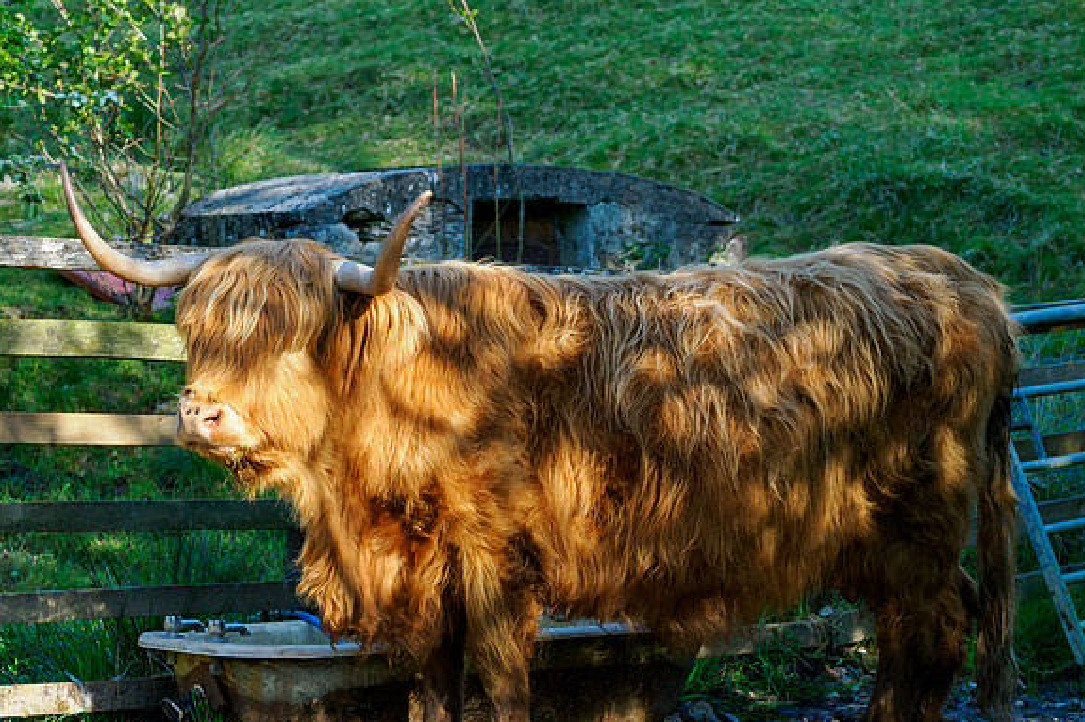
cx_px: 543
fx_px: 3796
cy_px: 404
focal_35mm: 126
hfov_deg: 16.3
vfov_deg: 10.9
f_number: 5.6
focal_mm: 60
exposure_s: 1/320
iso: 400
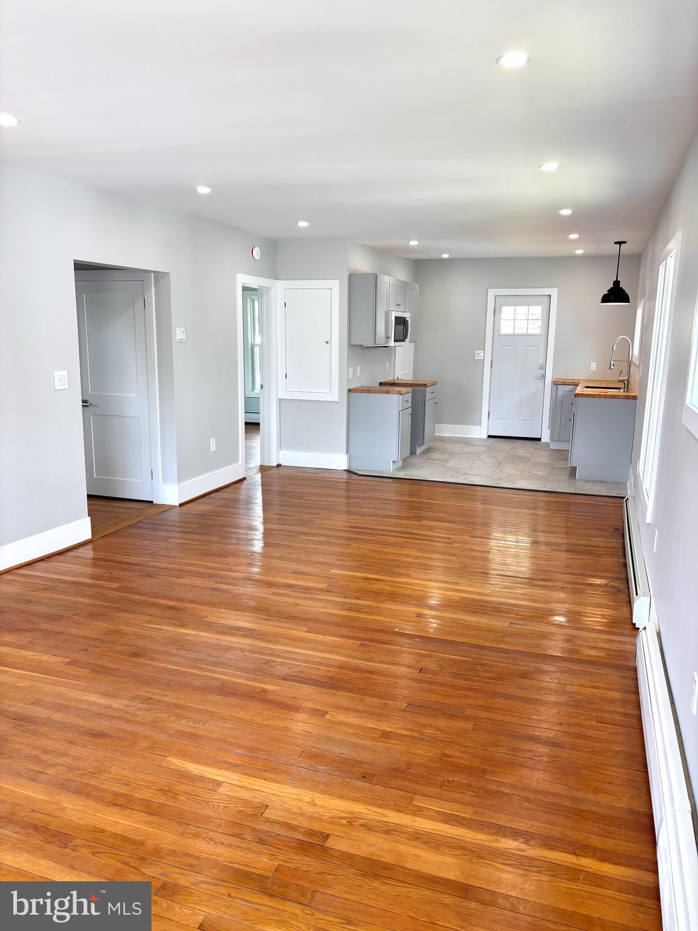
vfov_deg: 67.3
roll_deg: -1.1
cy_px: 466
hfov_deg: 53.1
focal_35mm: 26
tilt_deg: -11.1
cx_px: 349
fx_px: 699
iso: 64
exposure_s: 1/120
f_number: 1.6
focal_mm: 5.96
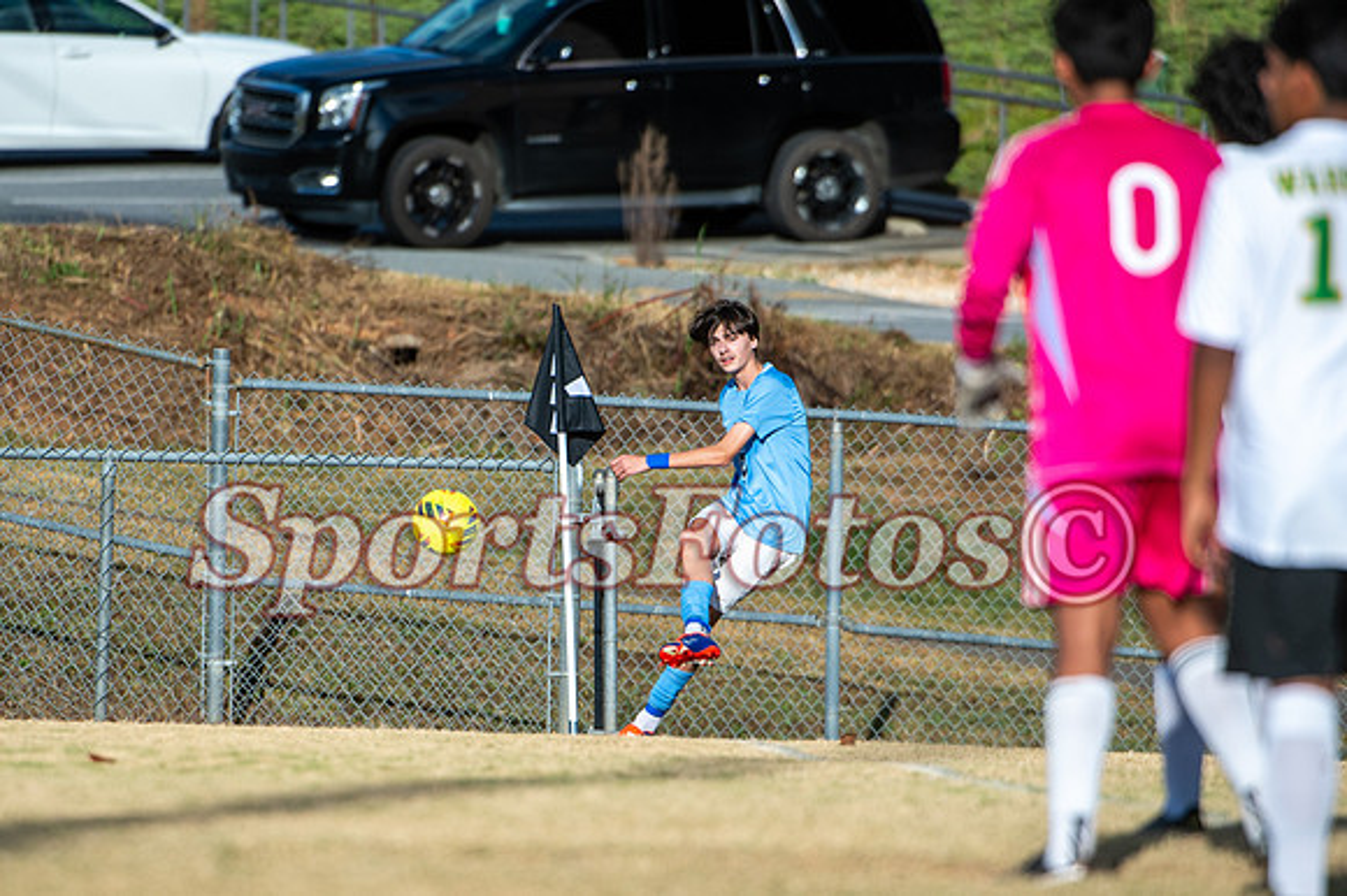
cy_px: 577
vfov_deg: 2.5
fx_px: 20503
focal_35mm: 548
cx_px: 550
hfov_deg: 3.8
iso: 400
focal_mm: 400
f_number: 5
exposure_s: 1/2500
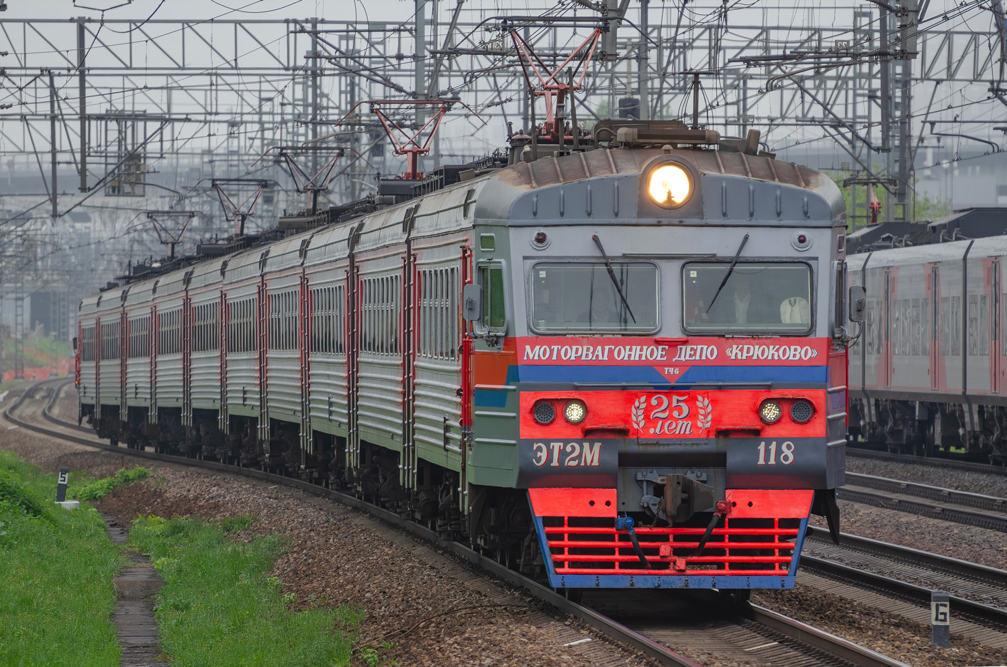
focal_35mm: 375
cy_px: 334
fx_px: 10469
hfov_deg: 5.5
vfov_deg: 3.7
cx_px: 504
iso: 400
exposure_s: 1/500
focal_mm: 250
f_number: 5.6
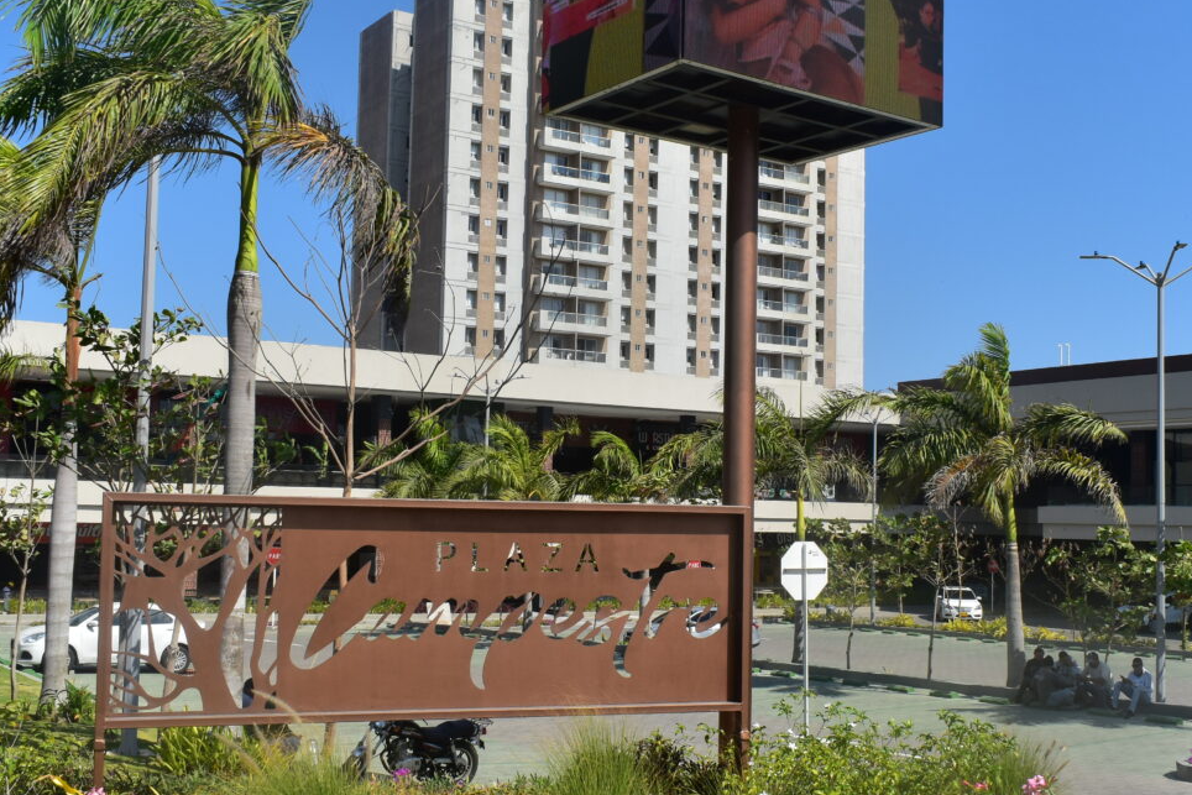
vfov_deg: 31.2
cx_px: 648
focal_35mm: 43
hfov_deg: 45.4
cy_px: 419
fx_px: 1424
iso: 280
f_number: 11
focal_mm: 18
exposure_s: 1/500
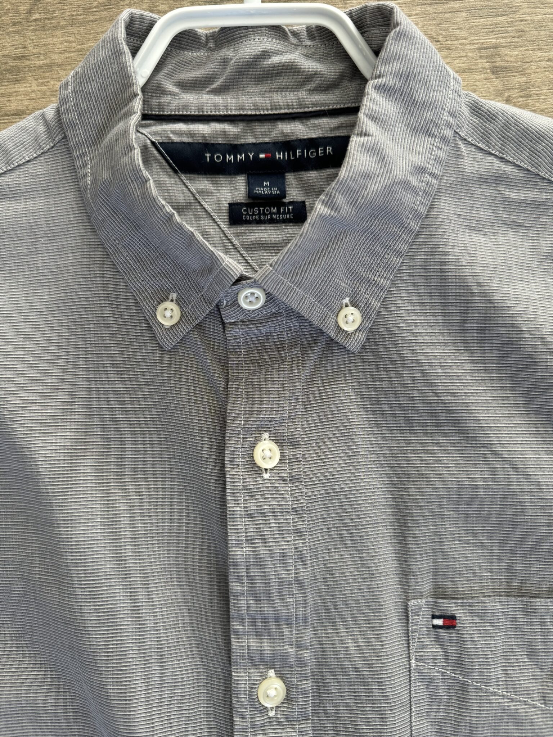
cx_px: 276
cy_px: 368
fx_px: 511
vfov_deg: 71.6
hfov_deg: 56.8
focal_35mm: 24
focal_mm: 6.76
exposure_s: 1/121
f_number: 1.78
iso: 125
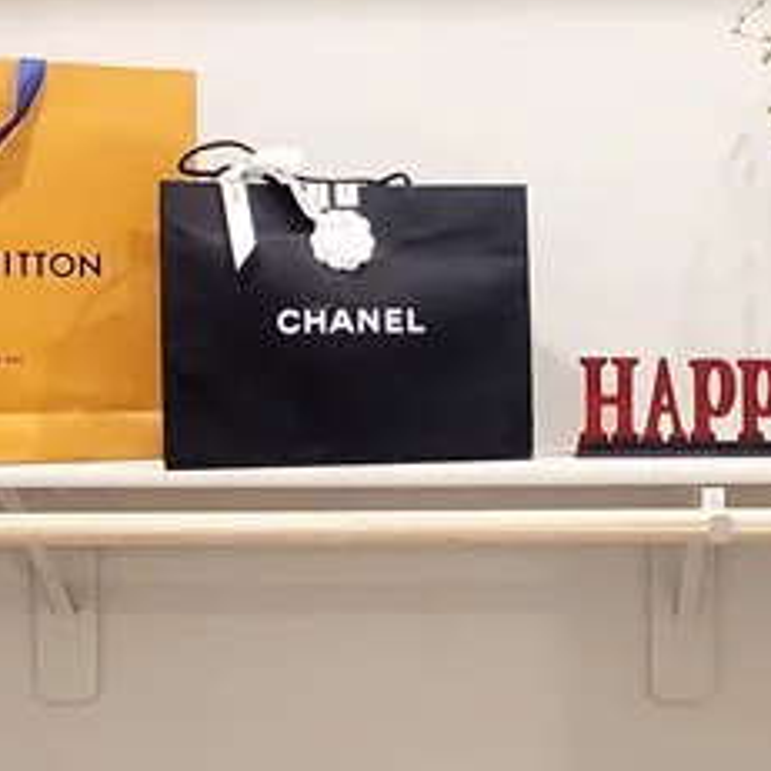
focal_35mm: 51
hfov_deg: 33.3
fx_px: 1285
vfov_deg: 33.4
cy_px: 374
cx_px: 474
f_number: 2.2
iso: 400
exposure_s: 1/60.2
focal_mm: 2.2
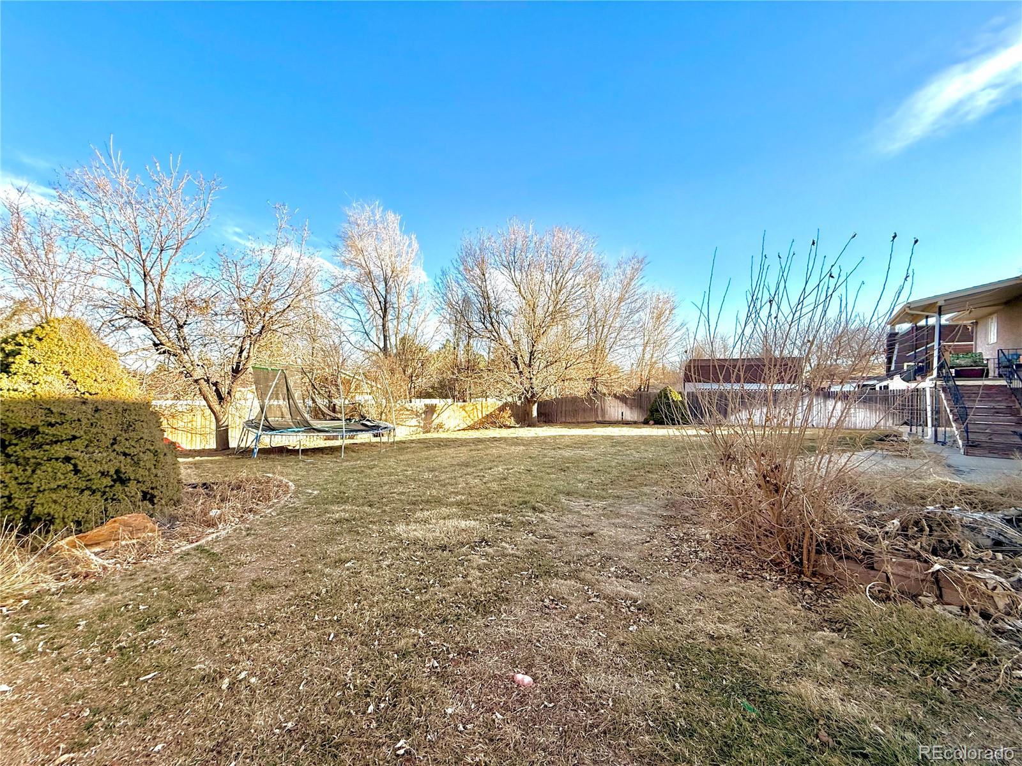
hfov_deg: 102.1
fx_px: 413
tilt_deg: +0.8
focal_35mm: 14
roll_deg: -1.6
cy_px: 383
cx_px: 511
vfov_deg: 85.7
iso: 50
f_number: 2.2
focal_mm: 2.22
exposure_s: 1/779
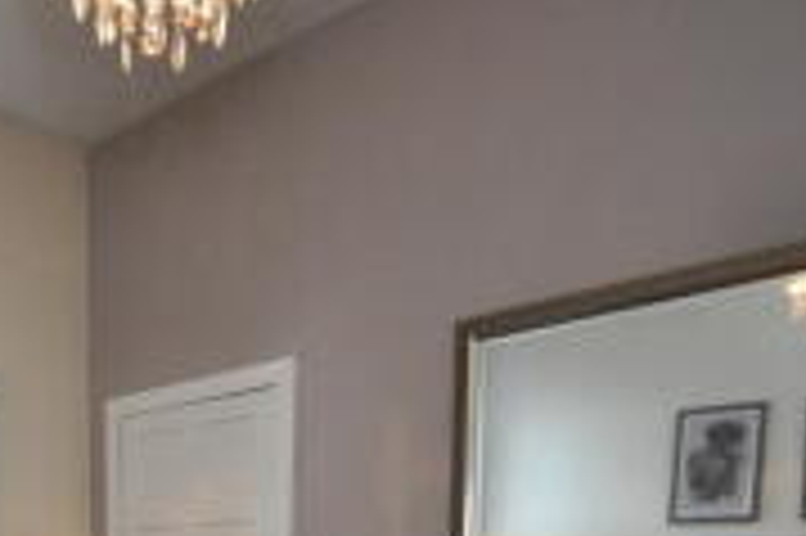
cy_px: 669
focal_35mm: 40
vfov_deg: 28.3
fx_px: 895
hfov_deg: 40.8
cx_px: -41
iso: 800
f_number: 4
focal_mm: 10
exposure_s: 1/60
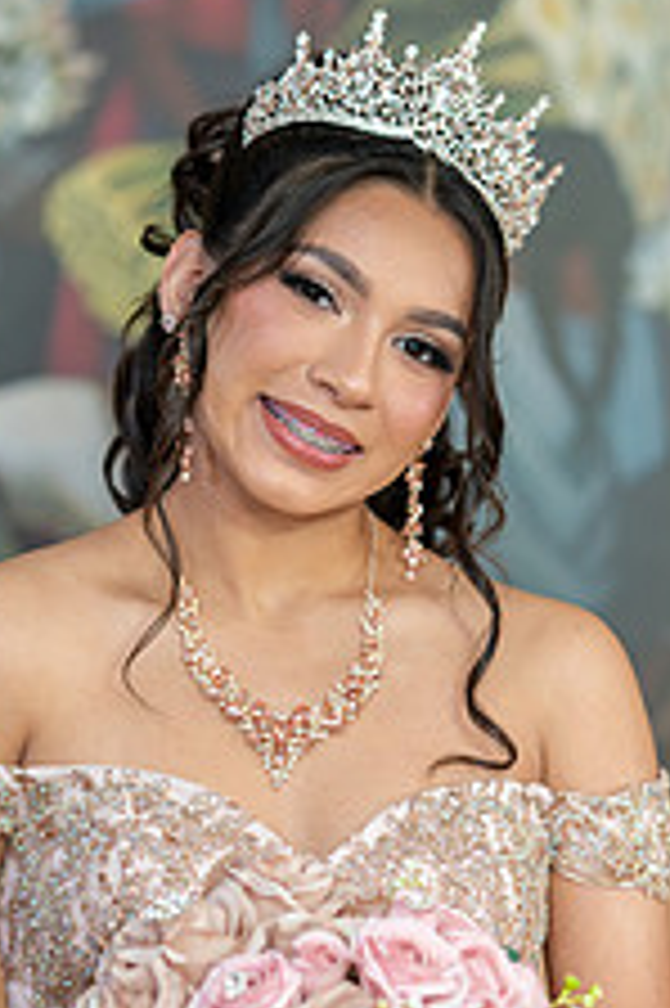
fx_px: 4781
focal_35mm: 171
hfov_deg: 8.0
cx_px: 319
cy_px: 585
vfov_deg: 12.0
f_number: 2
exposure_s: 1/100
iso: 500
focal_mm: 85
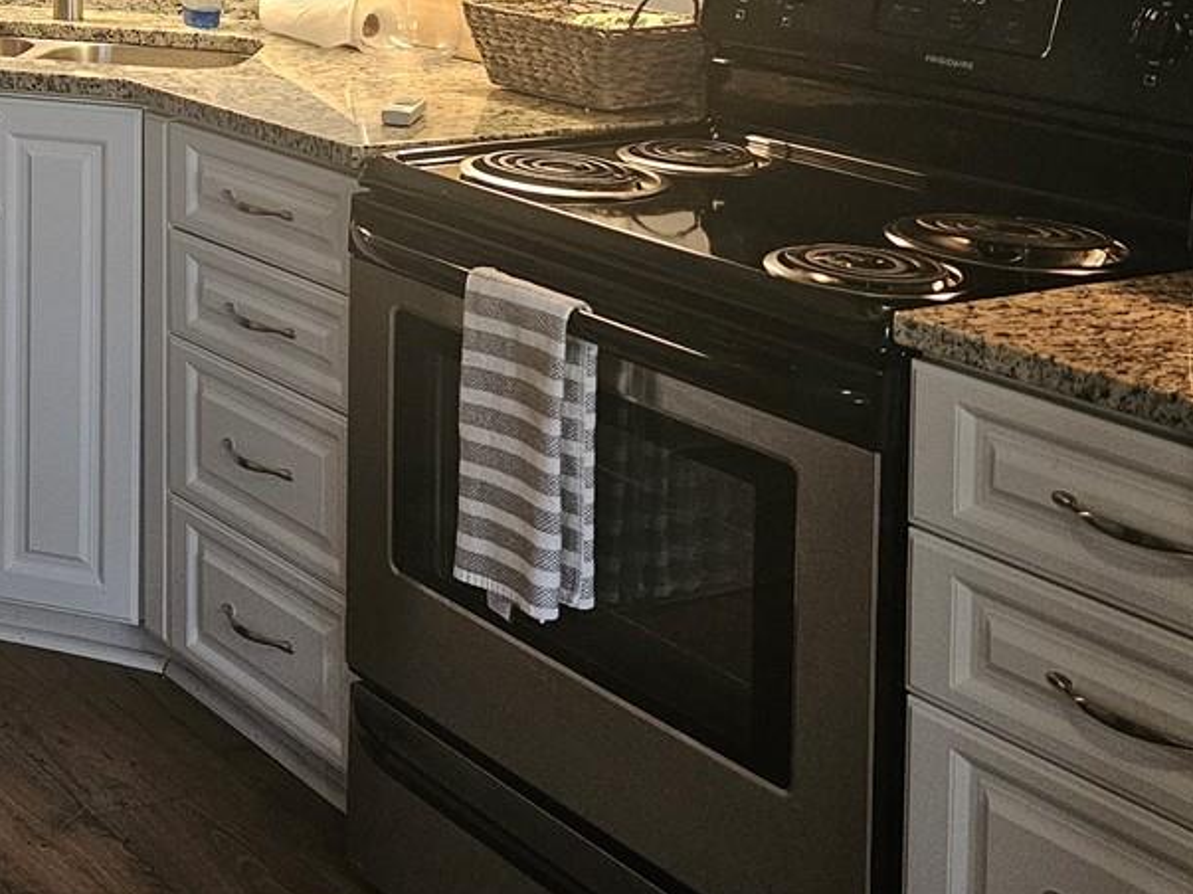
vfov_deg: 22.2
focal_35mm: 61
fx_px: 2102
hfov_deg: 28.4
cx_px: -162
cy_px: -176
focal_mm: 6.3
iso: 500
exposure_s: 1/120
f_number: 1.7
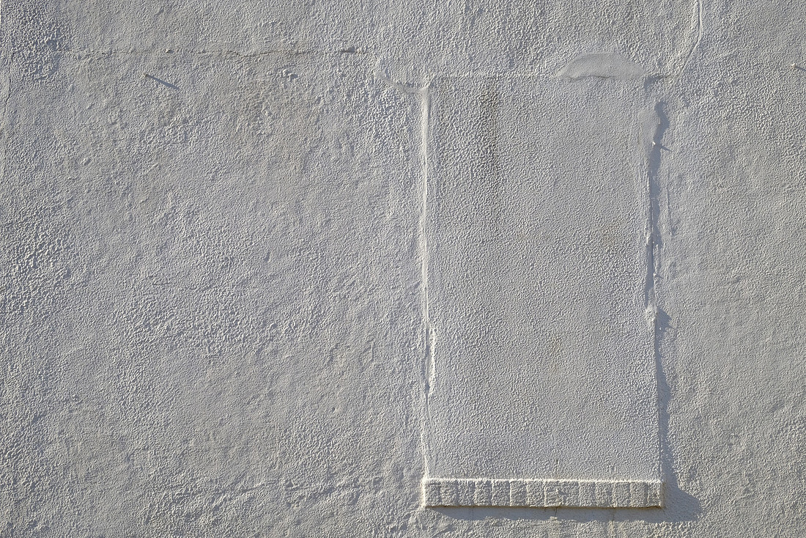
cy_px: 269
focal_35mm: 45
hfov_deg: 43.6
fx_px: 1008
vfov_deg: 29.9
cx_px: 403
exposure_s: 1/180
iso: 200
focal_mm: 30.2
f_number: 13
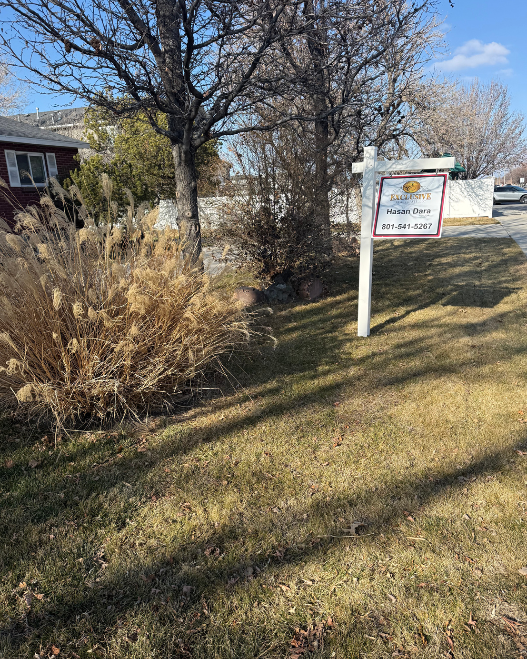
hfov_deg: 54.9
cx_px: 258
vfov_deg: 66.0
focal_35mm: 26
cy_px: 349
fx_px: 507
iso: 100
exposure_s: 1/2907
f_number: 1.78
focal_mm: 6.76
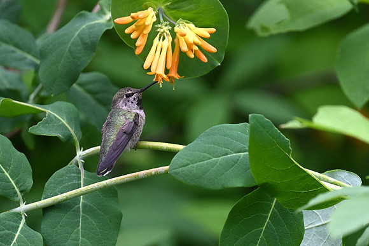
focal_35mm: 800
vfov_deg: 1.7
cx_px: 184
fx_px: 8202
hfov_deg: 2.6
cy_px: 123
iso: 2000
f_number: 6.3
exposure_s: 1/800
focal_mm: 800
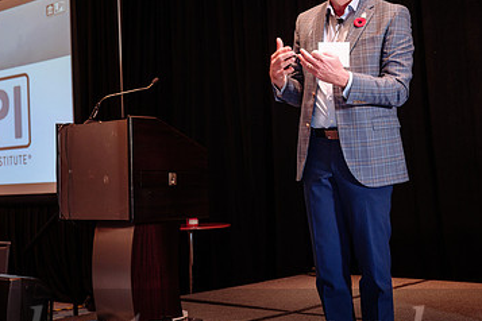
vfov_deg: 22.6
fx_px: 803
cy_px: 164
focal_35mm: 60
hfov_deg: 33.4
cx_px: 234
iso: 800
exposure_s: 1/50
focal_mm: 35
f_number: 4
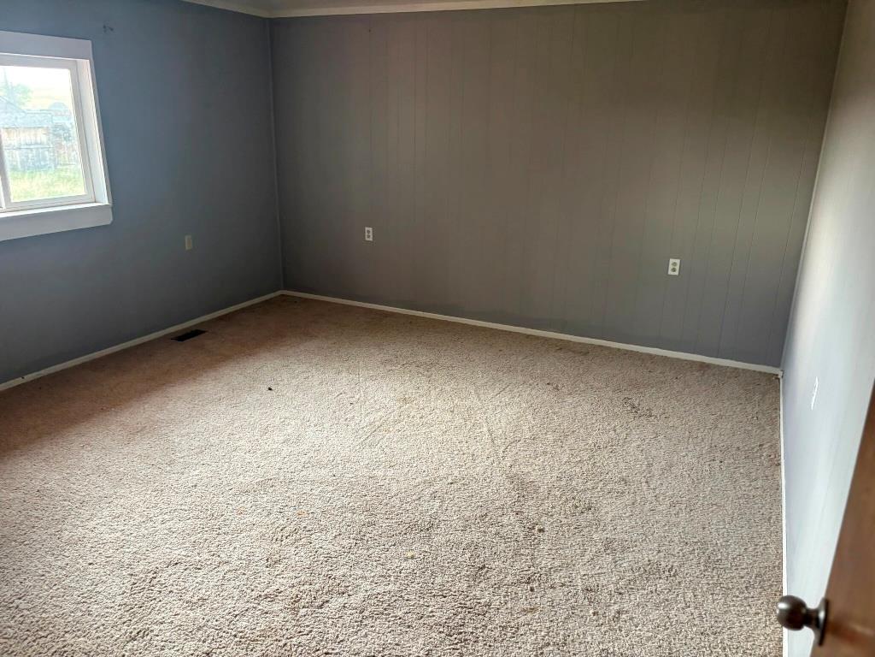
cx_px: 438
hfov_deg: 67.3
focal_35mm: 26
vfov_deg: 53.1
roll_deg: -0.5
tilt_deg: -15.0
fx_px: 657
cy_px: 328
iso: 400
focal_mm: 5.96
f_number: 1.6
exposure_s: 1/60
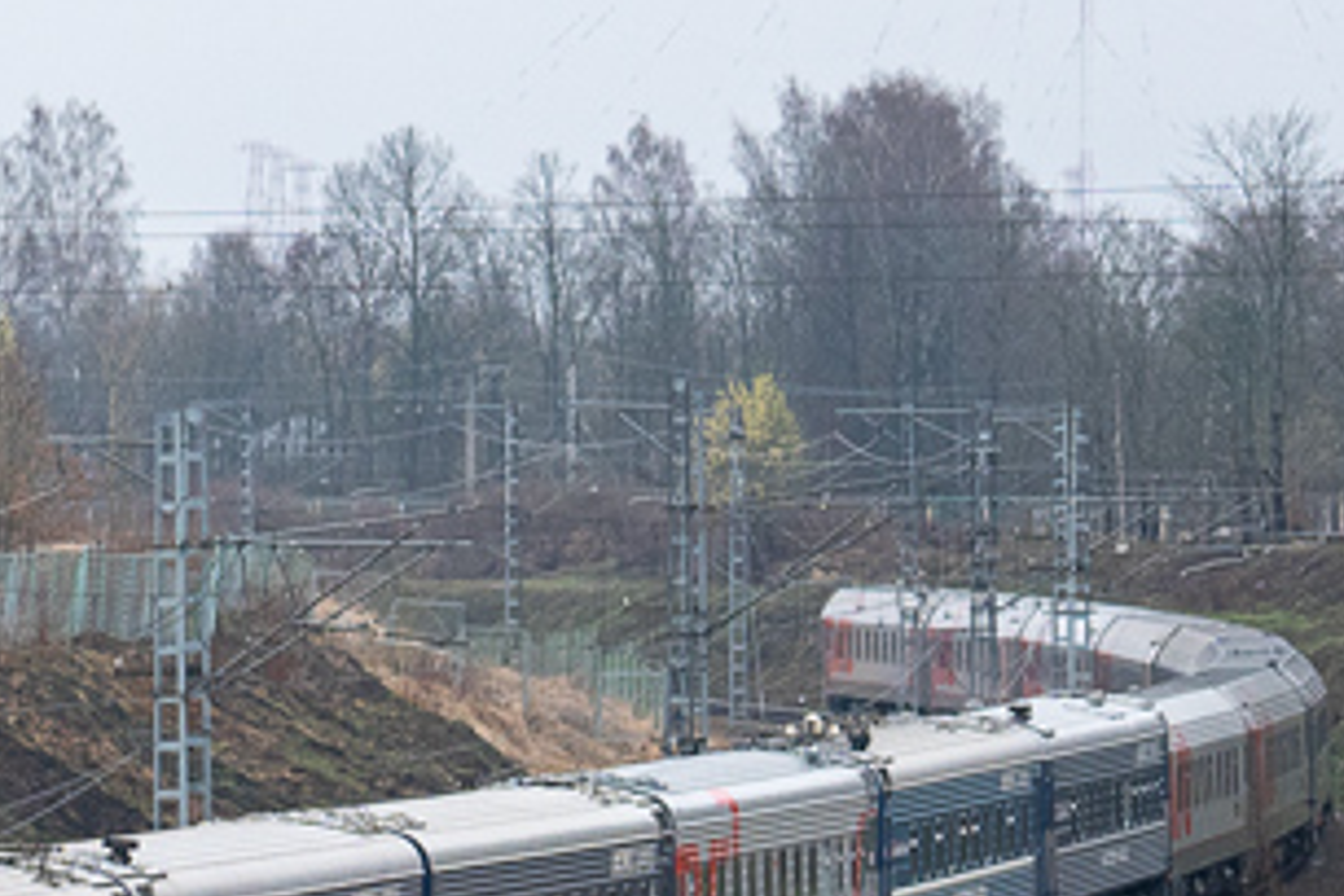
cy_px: 905
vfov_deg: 2.8
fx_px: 18472
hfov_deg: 4.1
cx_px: -712
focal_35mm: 495
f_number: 5.6
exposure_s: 1/400
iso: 800
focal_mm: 118.2
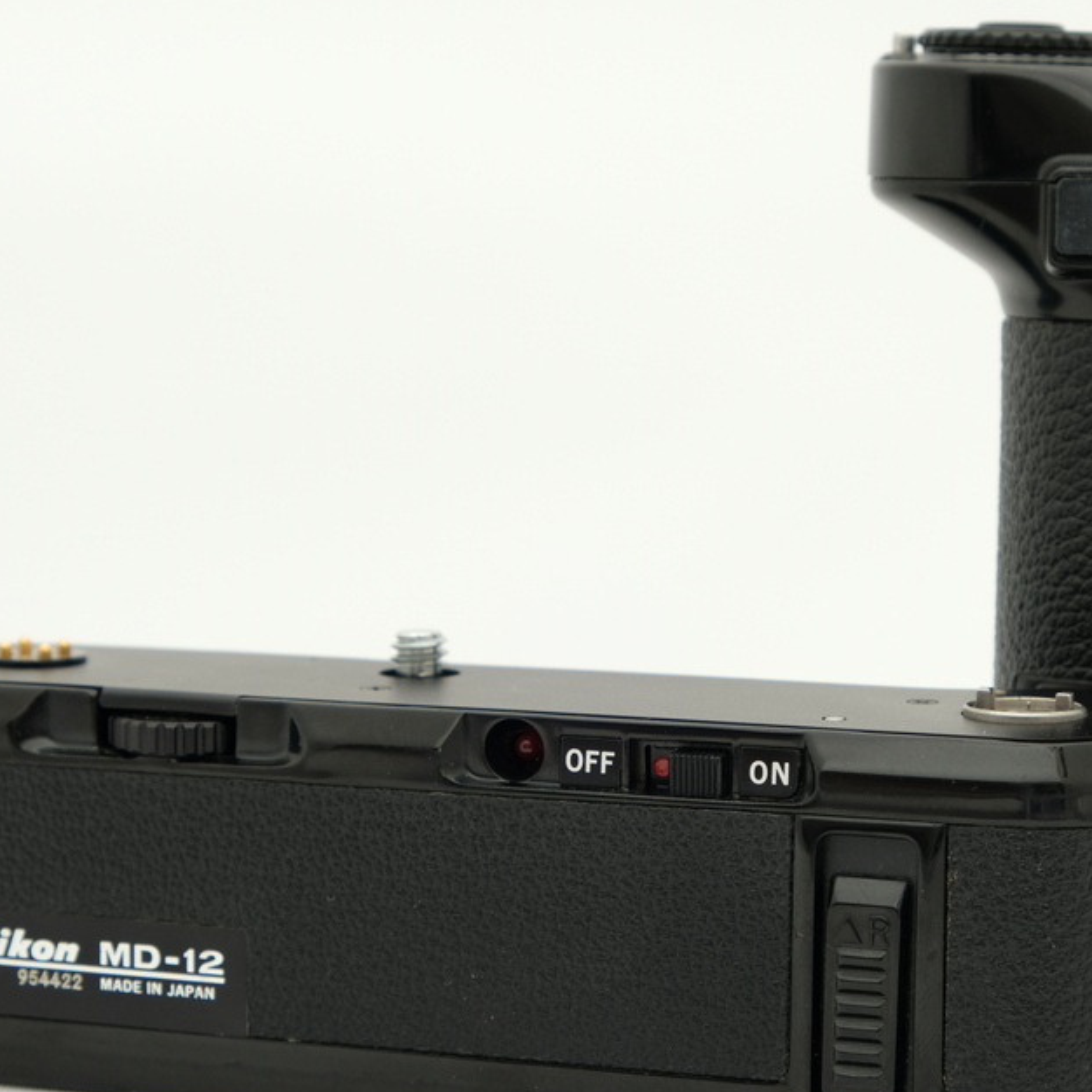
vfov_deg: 16.0
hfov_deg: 16.0
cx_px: 581
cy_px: 605
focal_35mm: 109
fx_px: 3890
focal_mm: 44.4
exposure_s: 1/125
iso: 200
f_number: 8
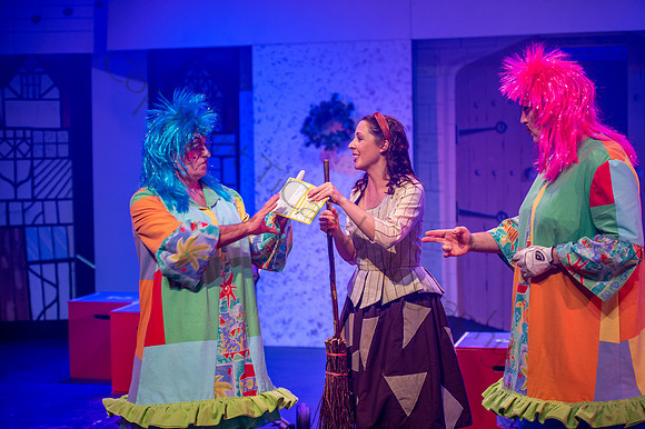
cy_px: 214
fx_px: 1253
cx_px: 322
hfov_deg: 28.9
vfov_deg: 19.4
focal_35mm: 70
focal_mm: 70
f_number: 2.8
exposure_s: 1/200
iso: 1000
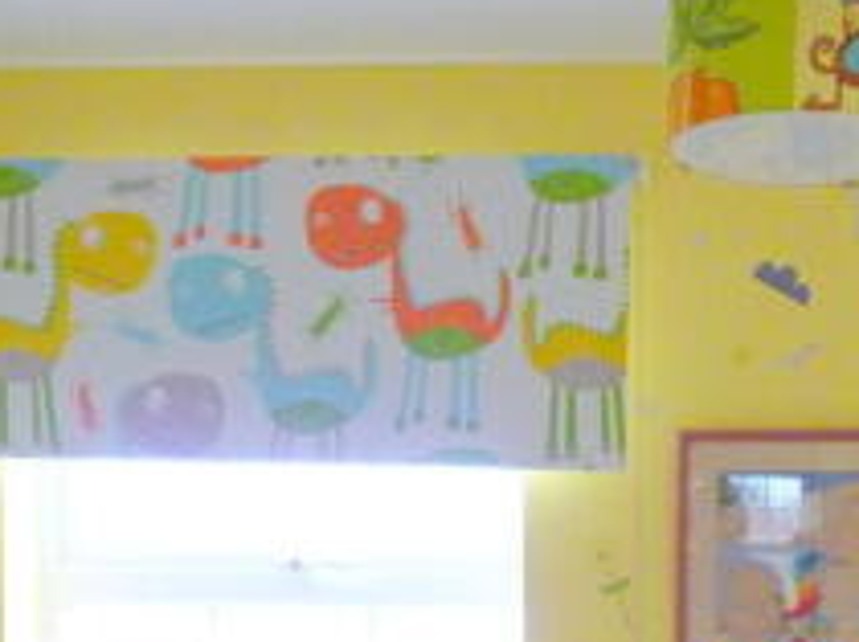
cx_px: 644
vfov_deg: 18.1
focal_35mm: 75
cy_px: 877
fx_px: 1859
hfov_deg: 25.7
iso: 400
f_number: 2.8
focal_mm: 4.8
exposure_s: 1/30
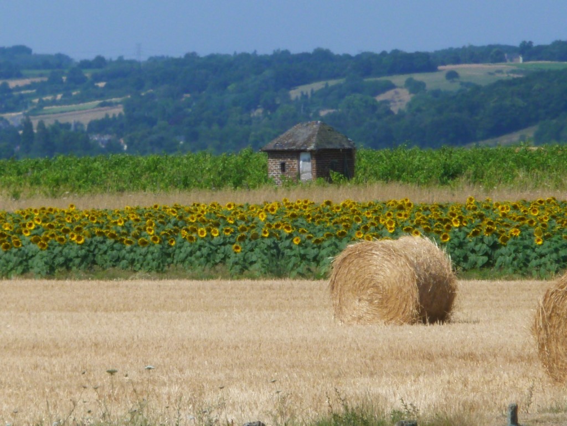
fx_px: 8190
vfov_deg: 3.0
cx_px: 284
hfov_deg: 4.0
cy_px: 213
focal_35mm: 500
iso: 100
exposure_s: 1/400
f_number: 5.9
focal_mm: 45
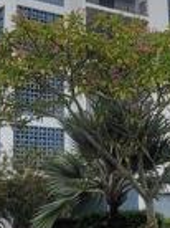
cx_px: 83
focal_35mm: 68
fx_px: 447
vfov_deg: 28.6
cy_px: 99
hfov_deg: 21.5
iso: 50
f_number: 2.2
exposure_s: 1/1279
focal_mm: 2.2
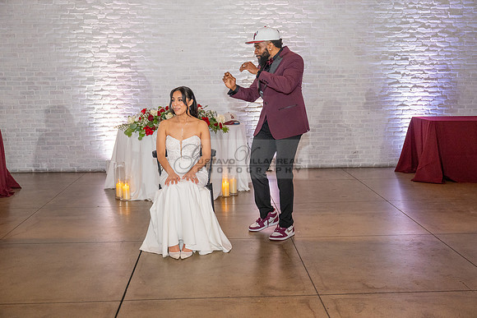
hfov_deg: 48.4
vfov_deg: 33.4
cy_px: 159
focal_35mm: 40
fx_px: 530
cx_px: 238
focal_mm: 40
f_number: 3.5
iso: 2000
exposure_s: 1/200
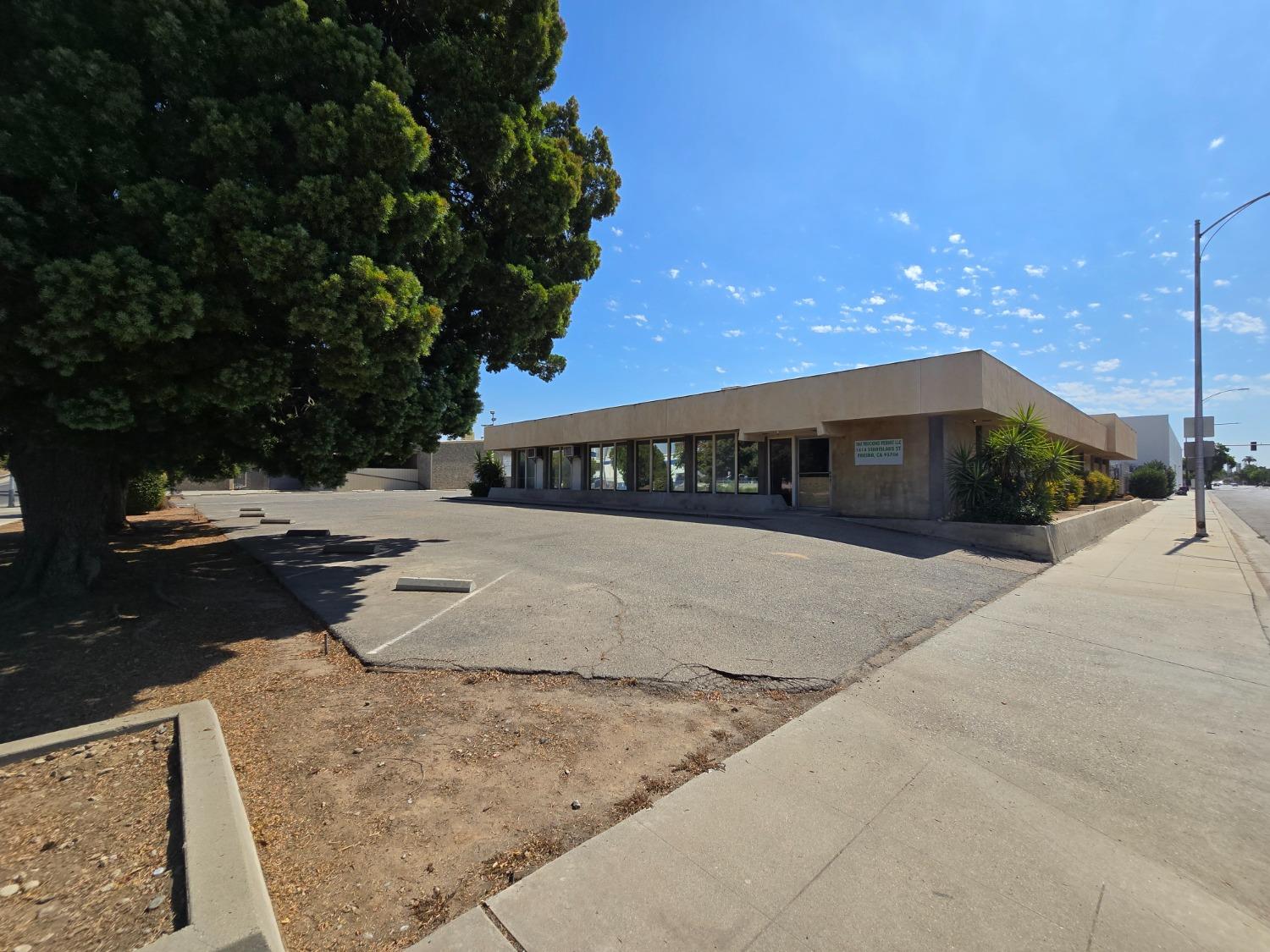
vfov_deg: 89.9
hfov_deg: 106.2
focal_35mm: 13
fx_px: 477
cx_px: 635
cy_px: 476
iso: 50
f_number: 2.2
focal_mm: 2.2
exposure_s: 1/3483
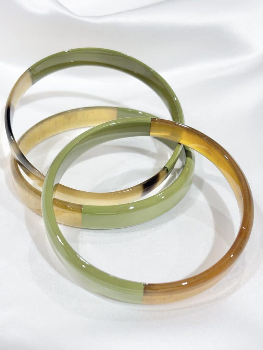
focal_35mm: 52
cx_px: 132
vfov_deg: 36.8
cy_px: 175
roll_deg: +6.9
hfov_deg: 28.0
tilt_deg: -34.7
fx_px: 527
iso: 25
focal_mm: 5.96
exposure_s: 1/162
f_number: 1.6
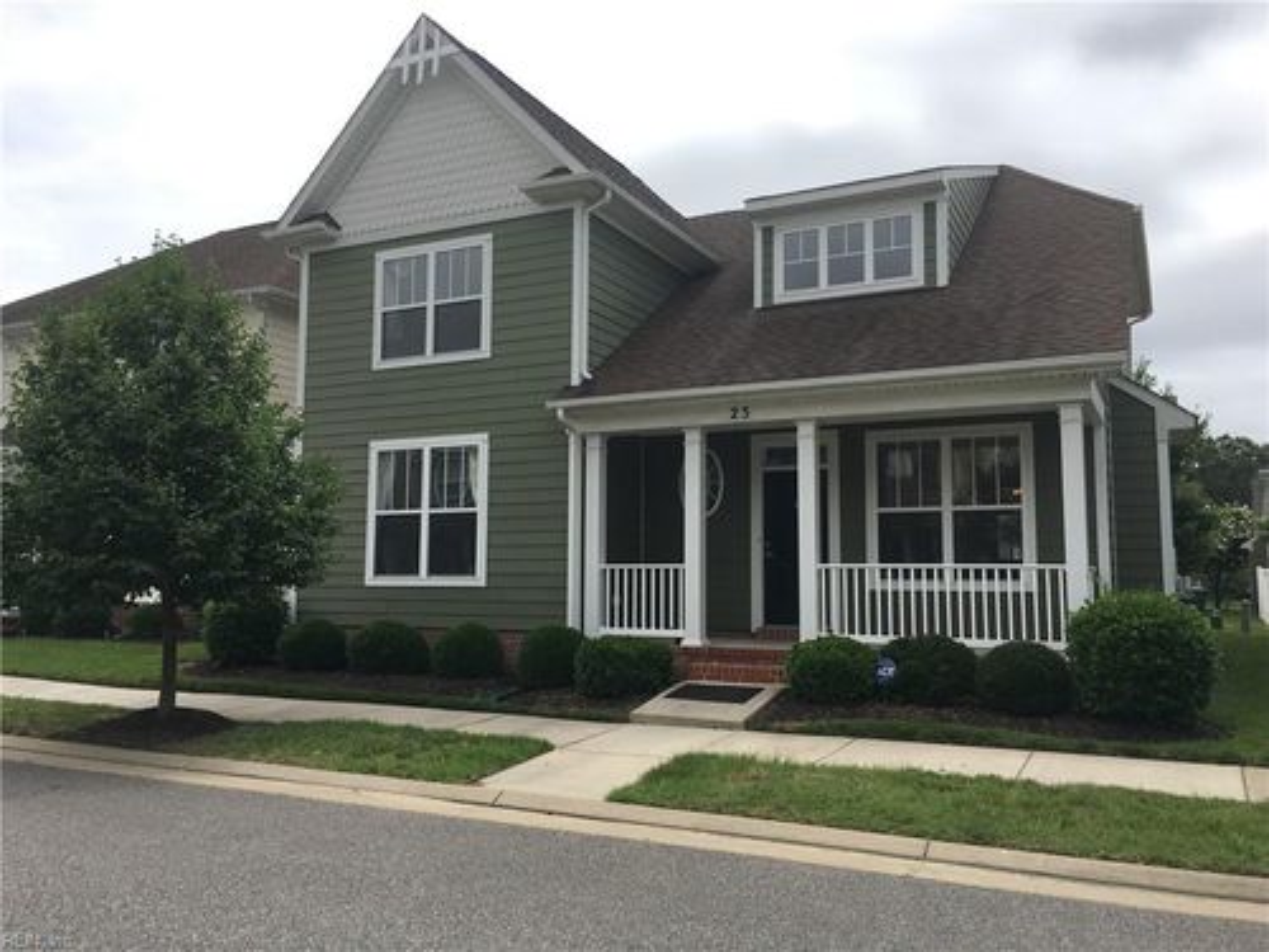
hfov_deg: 61.7
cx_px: 634
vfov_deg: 48.2
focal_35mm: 29
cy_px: 476
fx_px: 1063
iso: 25
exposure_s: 1/1538
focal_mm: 4.15
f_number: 2.2
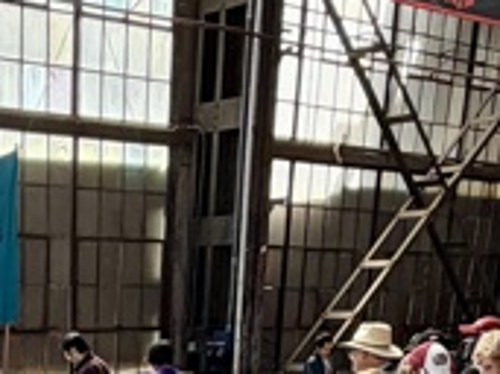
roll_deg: +0.4
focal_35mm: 84
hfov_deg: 22.4
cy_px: 780
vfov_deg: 14.2
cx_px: -6
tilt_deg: -20.9
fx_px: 1212
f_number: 2.2
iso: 80
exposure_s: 1/121
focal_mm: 2.22
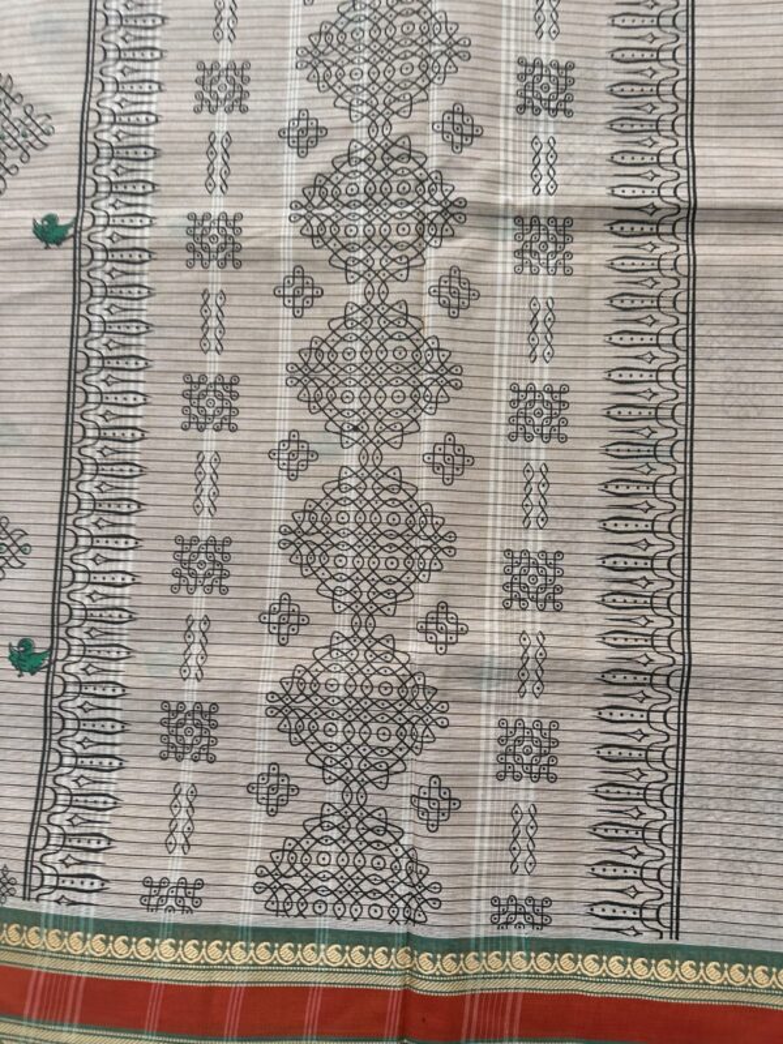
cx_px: 392
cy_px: 522
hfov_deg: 56.8
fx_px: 724
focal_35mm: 24
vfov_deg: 71.6
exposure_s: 1/121
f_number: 1.78
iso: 100
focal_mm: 6.86
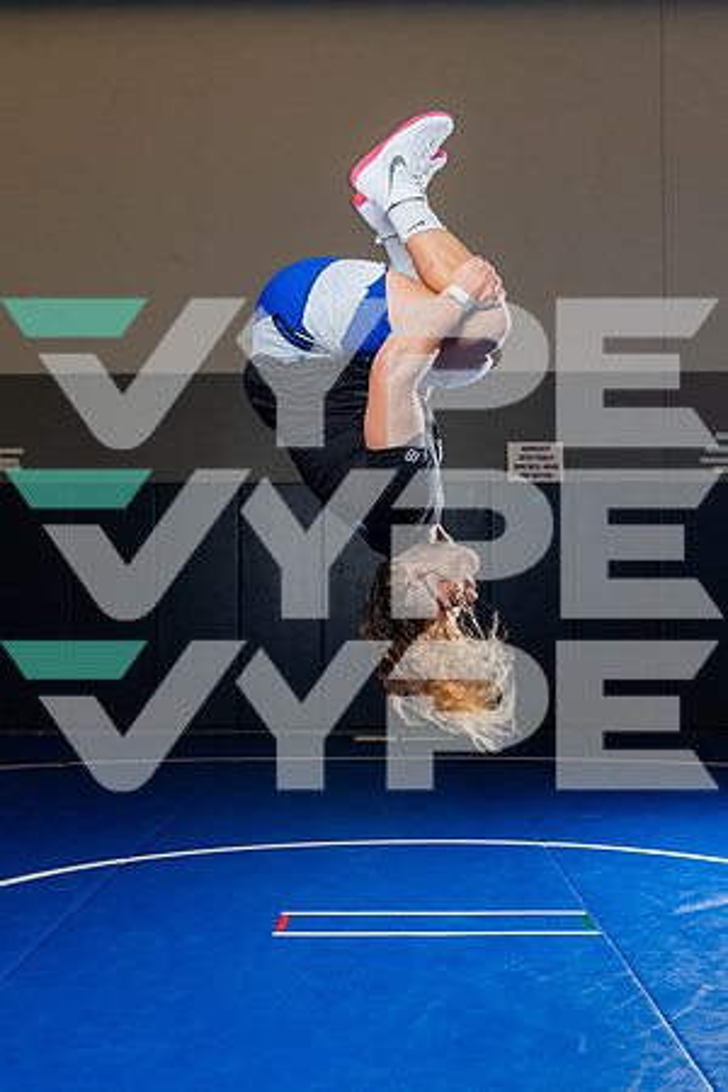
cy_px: 546
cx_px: 364
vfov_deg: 43.4
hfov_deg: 29.7
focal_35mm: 45
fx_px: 1373
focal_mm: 30
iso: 640
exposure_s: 1/250
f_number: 5.6
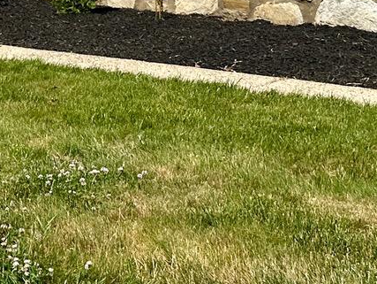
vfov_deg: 11.8
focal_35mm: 115
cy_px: -240
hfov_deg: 17.1
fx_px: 1254
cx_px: 152
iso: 80
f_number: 1.78
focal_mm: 6.86
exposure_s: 1/6623
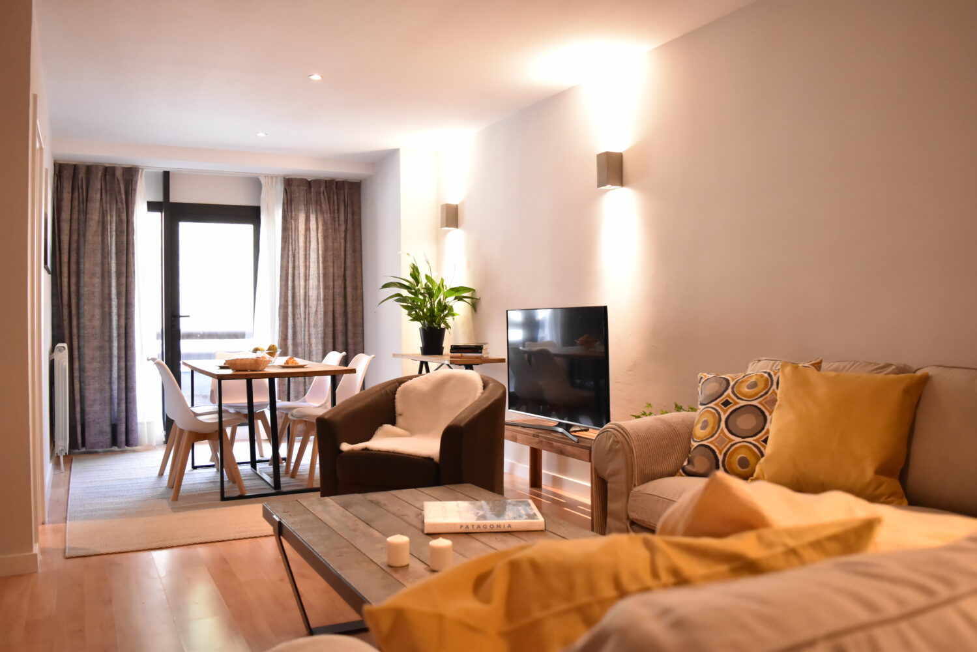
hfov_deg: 61.9
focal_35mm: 30
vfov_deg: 43.6
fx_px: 814
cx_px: 488
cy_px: 326
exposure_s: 1/160
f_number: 5
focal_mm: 20
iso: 3200
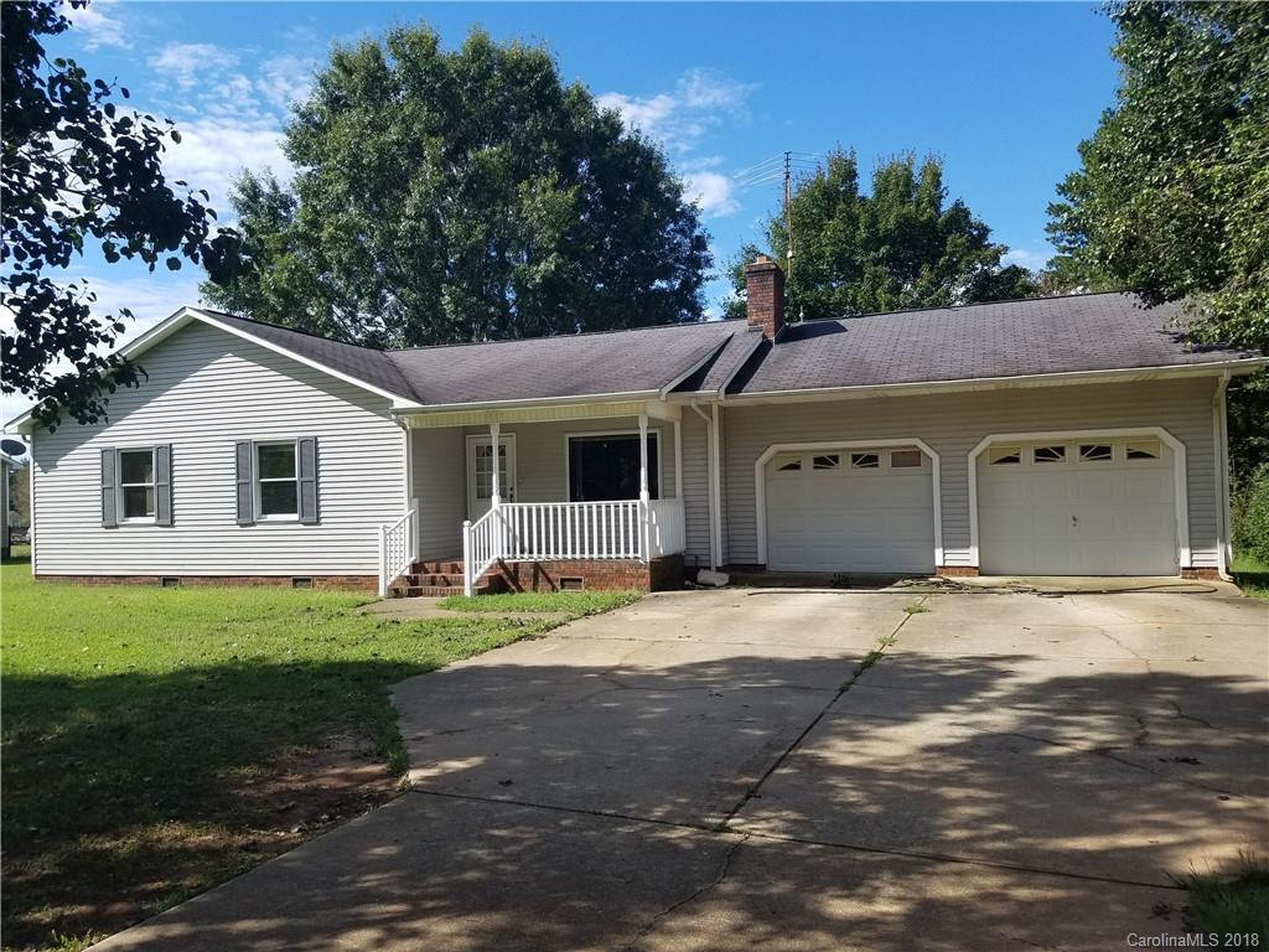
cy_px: 476
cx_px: 634
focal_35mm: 26
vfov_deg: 53.1
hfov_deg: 67.3
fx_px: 953
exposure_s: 1/1952
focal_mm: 4.2
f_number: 1.7
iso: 50
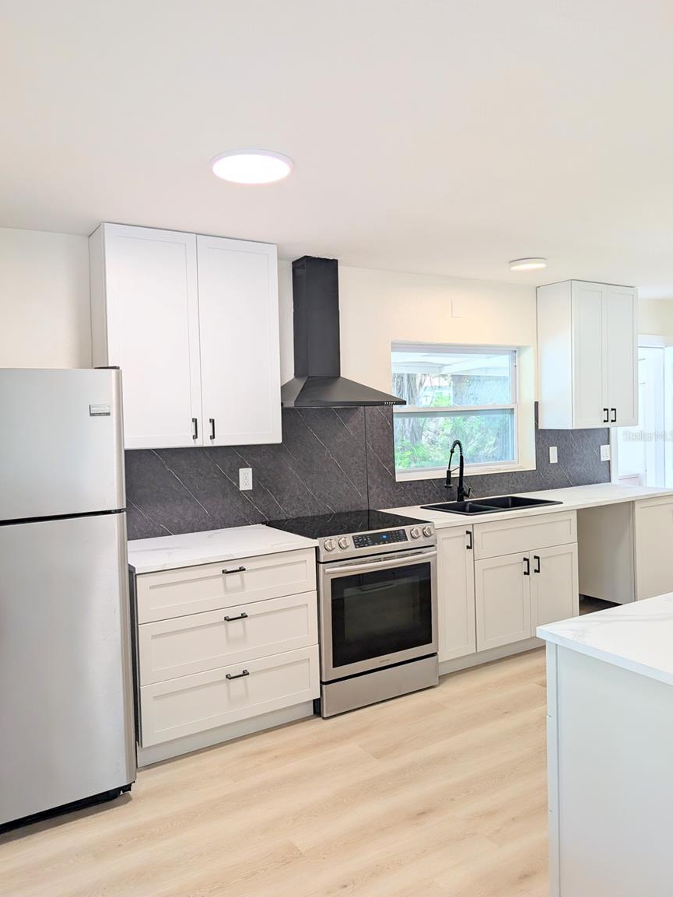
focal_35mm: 25
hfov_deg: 54.9
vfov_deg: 69.4
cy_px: 436
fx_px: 648
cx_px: 327
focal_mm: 6.9
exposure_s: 1/252
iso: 19
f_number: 1.68
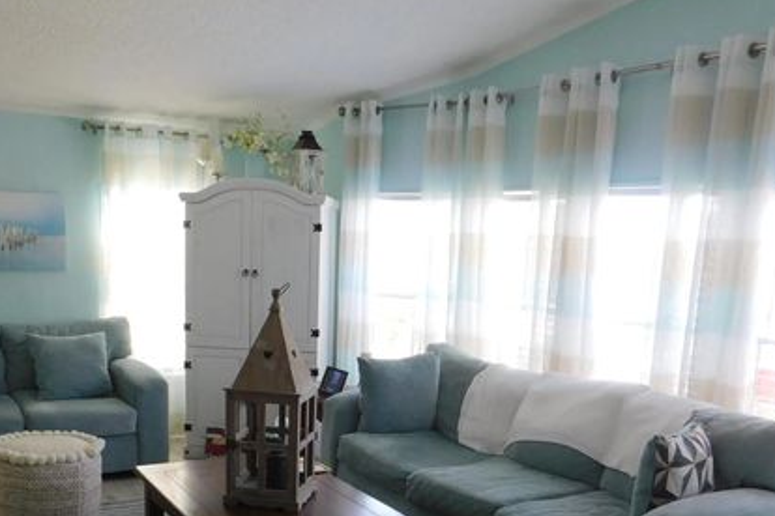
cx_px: 324
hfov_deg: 51.7
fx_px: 796
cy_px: 430
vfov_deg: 34.6
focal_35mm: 37
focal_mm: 4
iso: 125
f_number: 3
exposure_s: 1/50
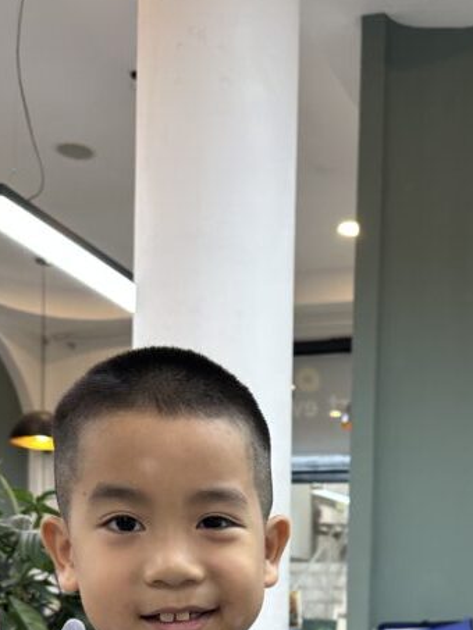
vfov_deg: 32.1
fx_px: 965
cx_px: 406
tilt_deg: -3.8
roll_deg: -2.2
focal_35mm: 53
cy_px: 686
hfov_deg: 26.8
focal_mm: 6.86
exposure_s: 1/100
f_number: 1.78
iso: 100
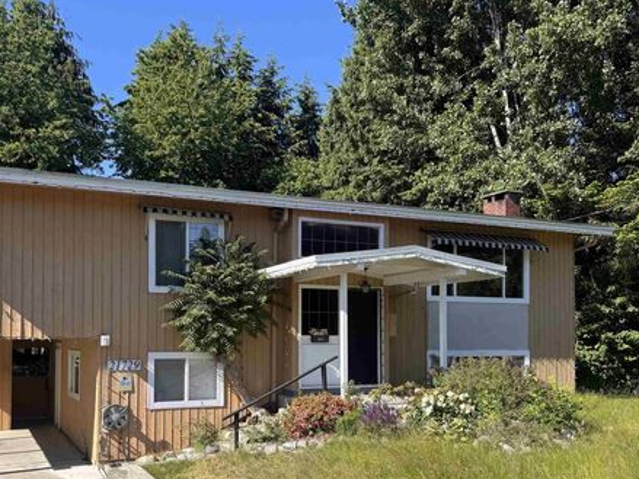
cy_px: 320
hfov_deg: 52.3
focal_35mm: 35
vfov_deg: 40.2
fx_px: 646
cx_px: 259
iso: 80
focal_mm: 6.76
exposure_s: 1/2331
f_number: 1.78
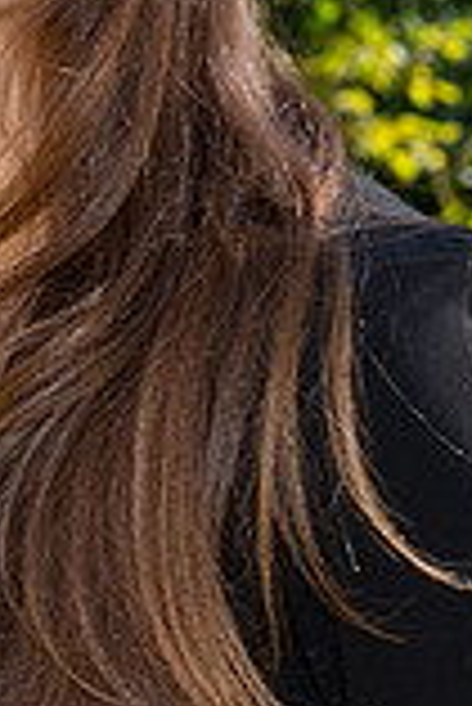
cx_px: -104
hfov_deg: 5.0
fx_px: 5337
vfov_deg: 7.6
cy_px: 227
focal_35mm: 272
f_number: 6.3
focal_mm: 58
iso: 400
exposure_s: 1/160
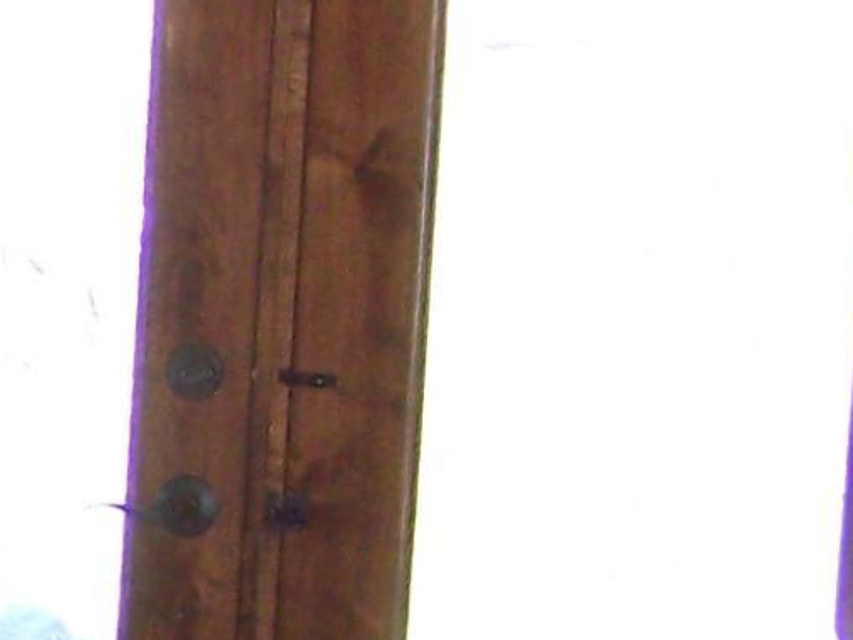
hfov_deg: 8.1
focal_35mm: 224
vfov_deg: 6.6
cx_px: -1254
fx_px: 5521
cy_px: 534
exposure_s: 1/60
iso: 160
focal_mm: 6.3
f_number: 2.8
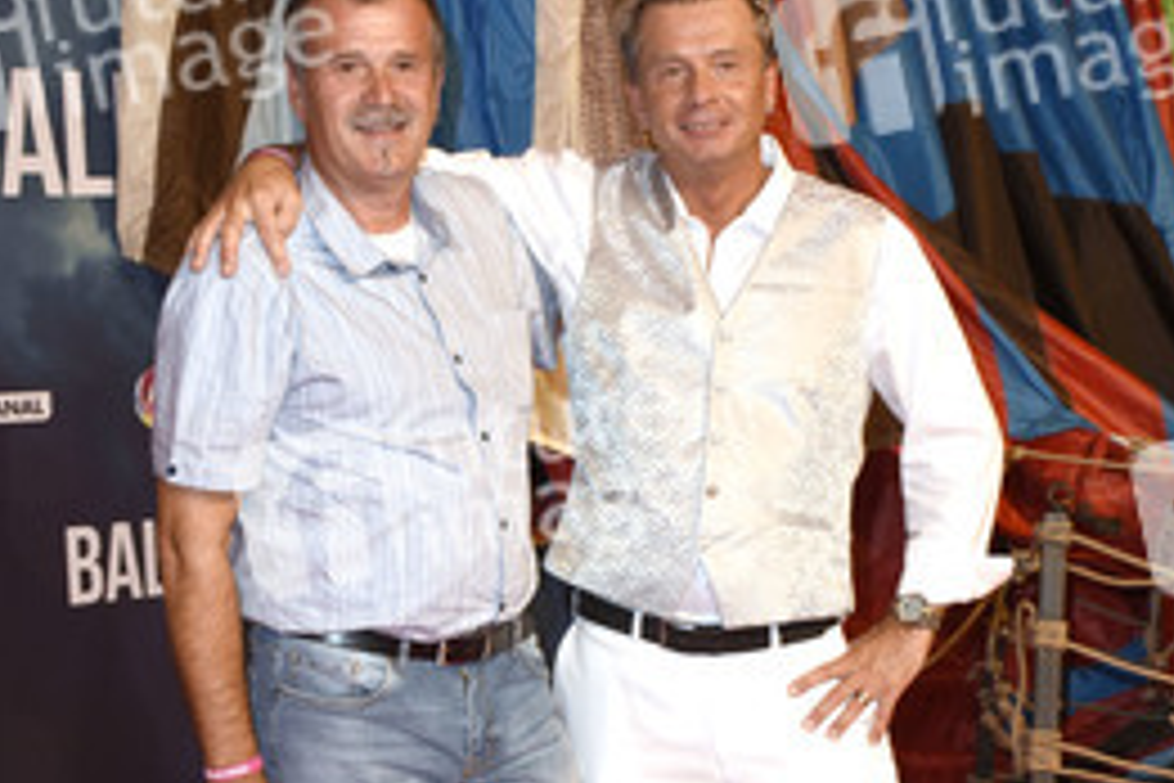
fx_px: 2250
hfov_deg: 29.2
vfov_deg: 19.4
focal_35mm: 69
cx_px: 594
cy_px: 716
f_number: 6.3
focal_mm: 30
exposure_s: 1/100
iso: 320
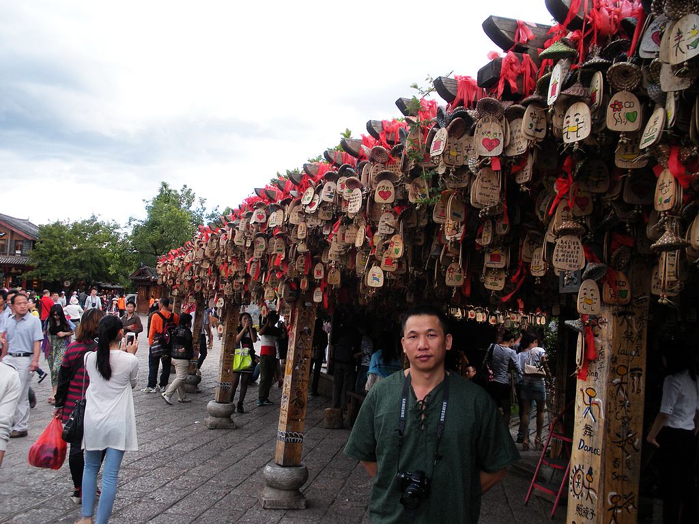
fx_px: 727
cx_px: 350
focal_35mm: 36
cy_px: 262
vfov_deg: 39.7
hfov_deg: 51.4
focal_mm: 6.3
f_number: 3.5
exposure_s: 1/69.4
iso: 74
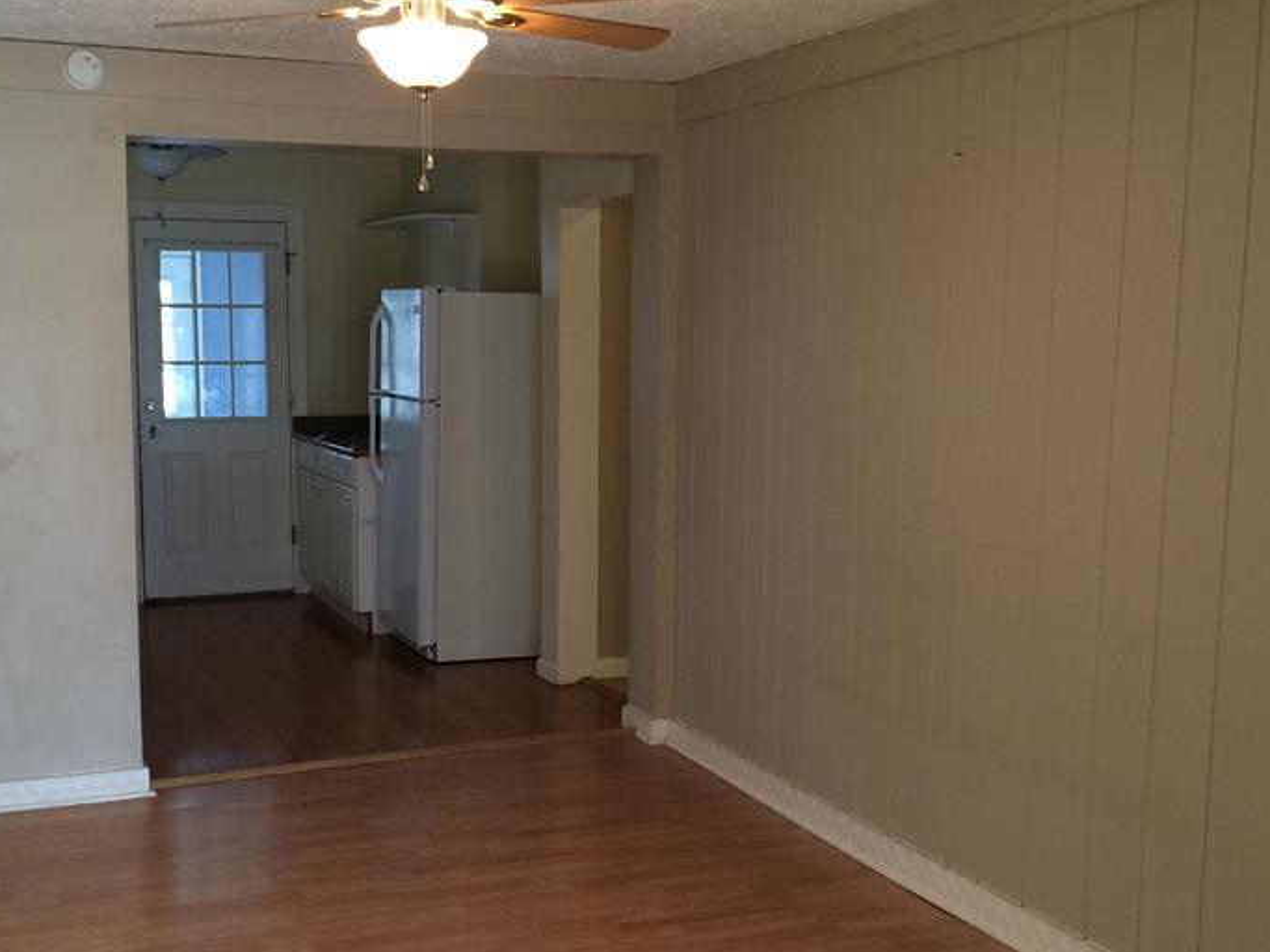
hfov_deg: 42.0
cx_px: 545
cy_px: 536
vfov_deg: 32.1
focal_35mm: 45
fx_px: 1651
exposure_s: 1/30
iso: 125
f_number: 2.2
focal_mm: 4.12
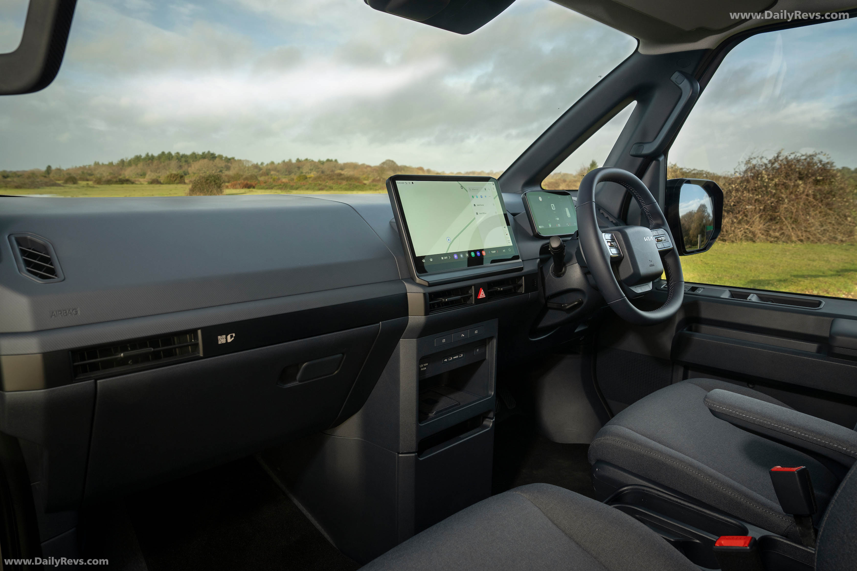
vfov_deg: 53.1
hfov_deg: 73.7
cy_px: 286
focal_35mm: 24
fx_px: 571
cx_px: 428
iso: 400
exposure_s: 1/50
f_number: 7.1
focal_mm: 24
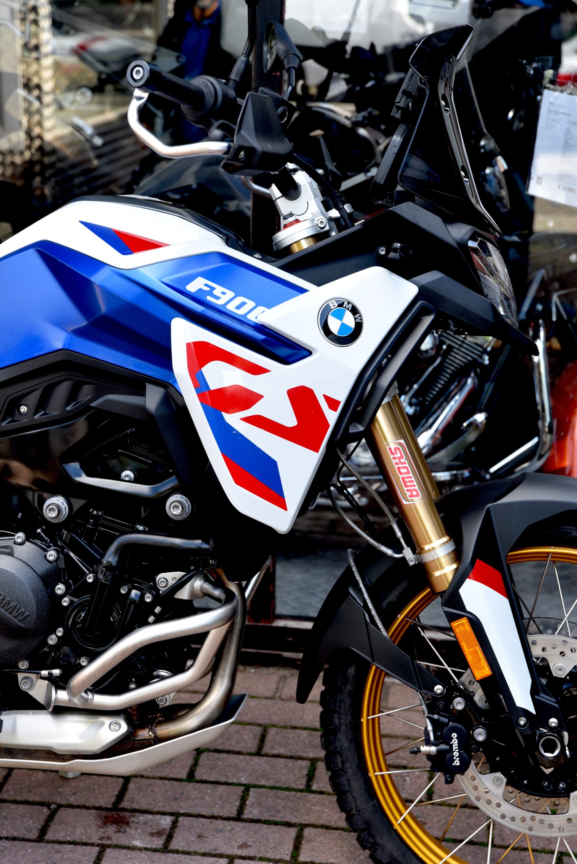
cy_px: 432
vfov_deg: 32.4
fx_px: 1489
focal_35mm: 62
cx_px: 288
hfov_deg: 21.9
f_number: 5
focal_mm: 62
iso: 200
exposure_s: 1/100
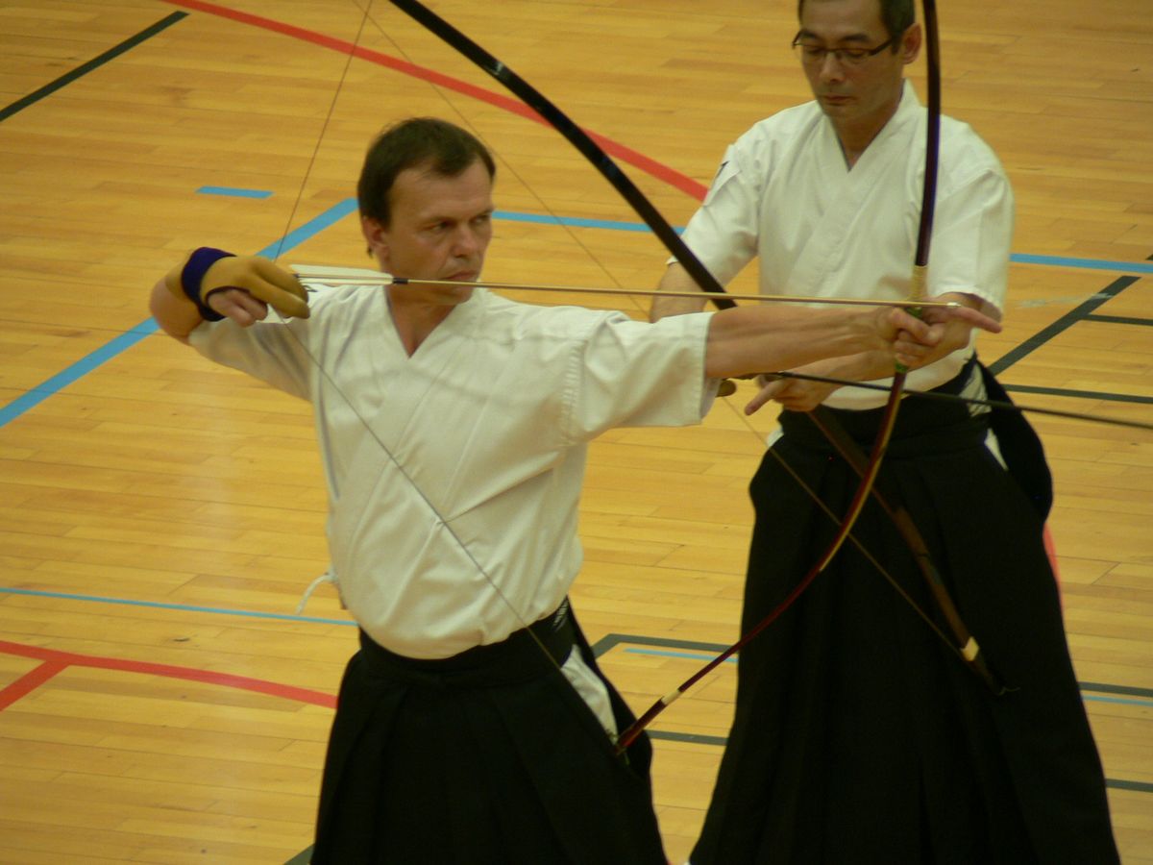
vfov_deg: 3.7
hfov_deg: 5.0
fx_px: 13223
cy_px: 432
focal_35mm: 397
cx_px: 576
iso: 150
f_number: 3.3
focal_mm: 66.1
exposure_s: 1/30
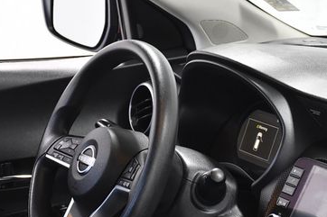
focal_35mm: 138
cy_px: 176
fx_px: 1253
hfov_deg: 14.8
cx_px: 233
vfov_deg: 9.9
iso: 2500
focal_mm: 52
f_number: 4.8
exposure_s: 1/160
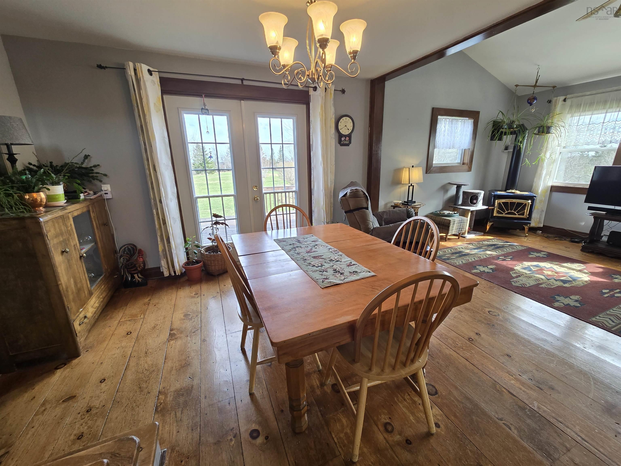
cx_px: 310
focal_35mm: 13
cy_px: 233
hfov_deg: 106.2
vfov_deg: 89.9
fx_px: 233
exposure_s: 1/60
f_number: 2.2
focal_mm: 2.2
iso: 100
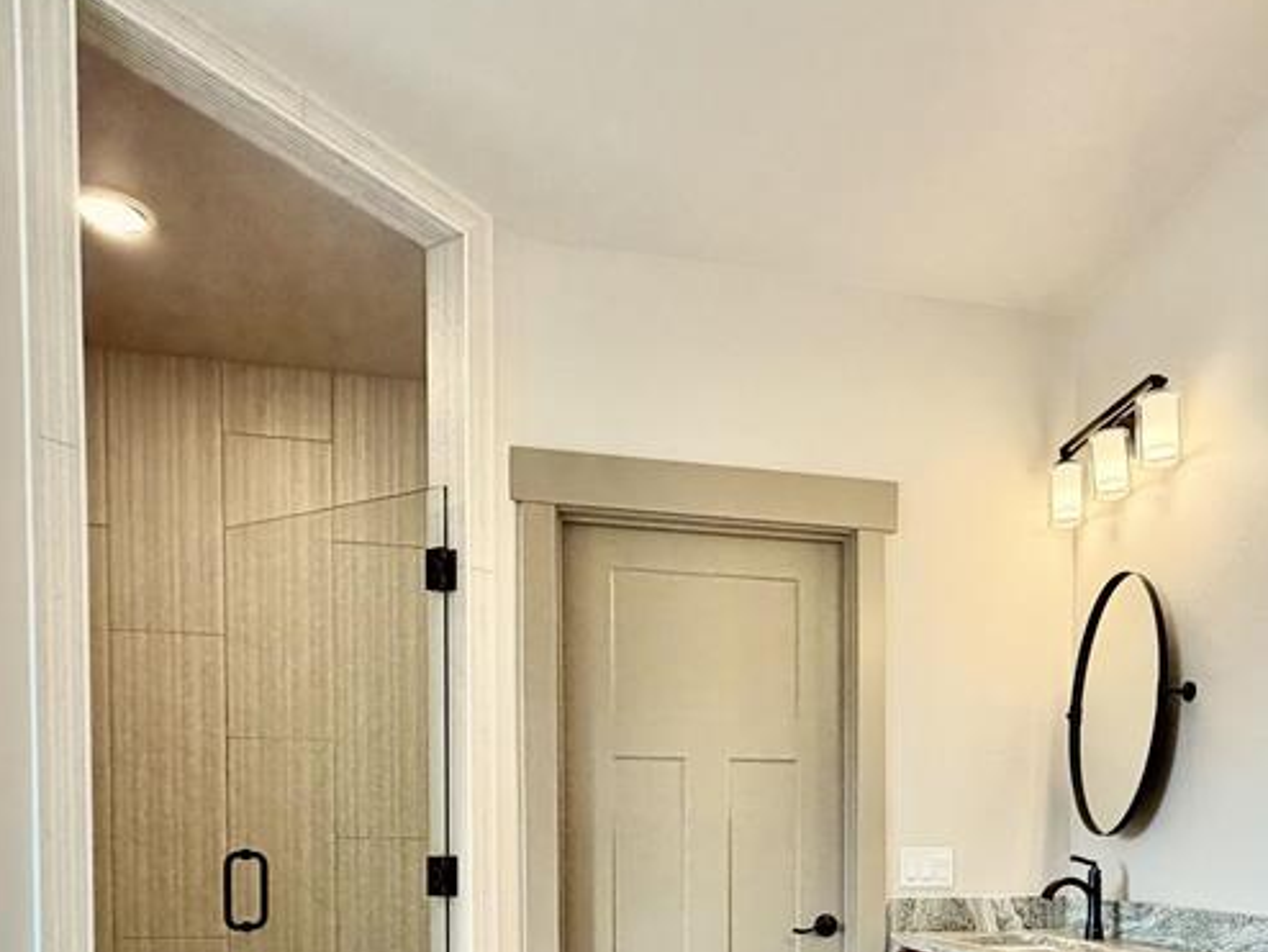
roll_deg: -0.2
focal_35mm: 29
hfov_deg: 60.2
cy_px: 870
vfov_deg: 43.7
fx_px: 1063
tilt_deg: -2.2
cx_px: 842
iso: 100
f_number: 2.2
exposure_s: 1/120
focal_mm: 2.22
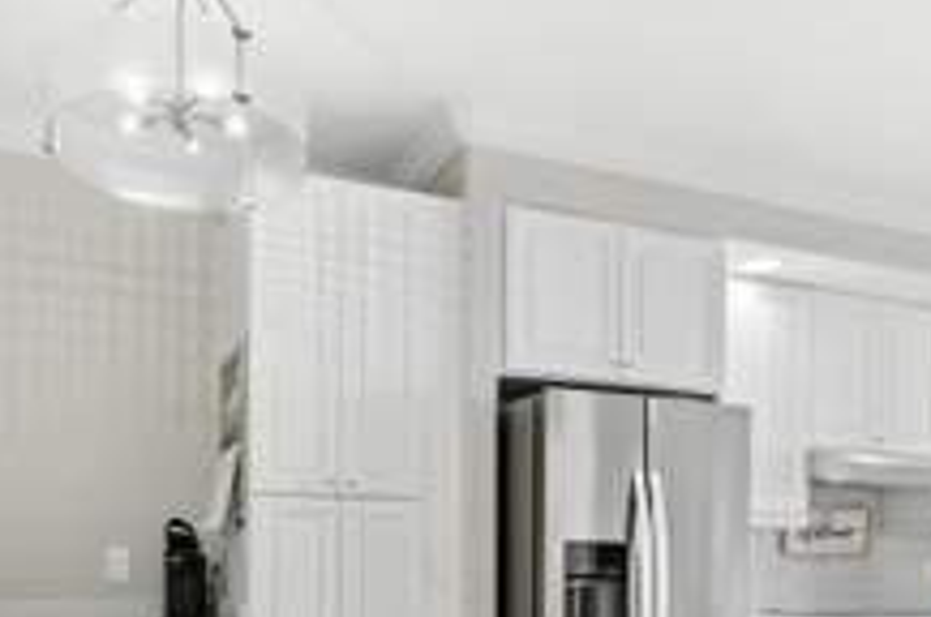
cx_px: 369
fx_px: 800
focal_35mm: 31
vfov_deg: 38.9
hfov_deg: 59.8
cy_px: 568
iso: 250
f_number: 9
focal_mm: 14
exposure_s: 1/1.25
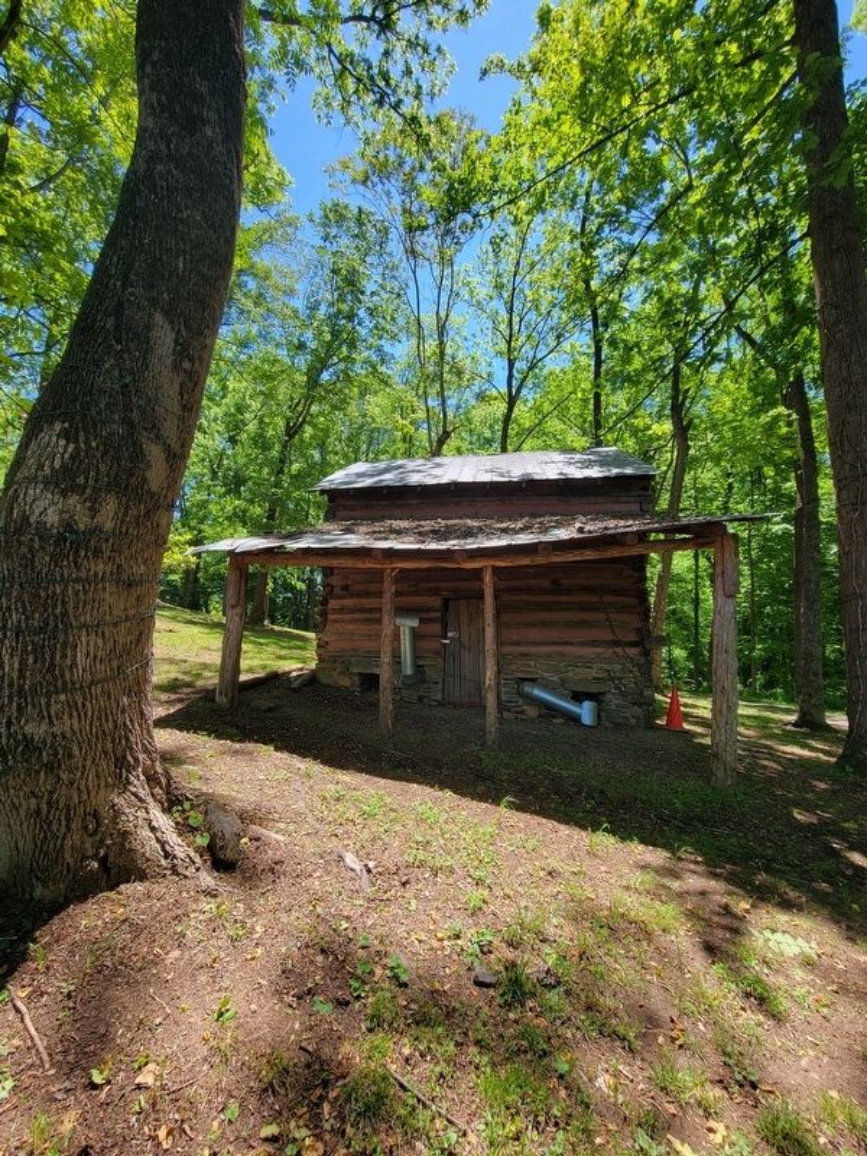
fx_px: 434
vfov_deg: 106.2
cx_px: 434
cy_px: 578
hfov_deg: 89.9
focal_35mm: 13
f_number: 2.2
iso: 50
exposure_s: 1/439
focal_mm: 2.2
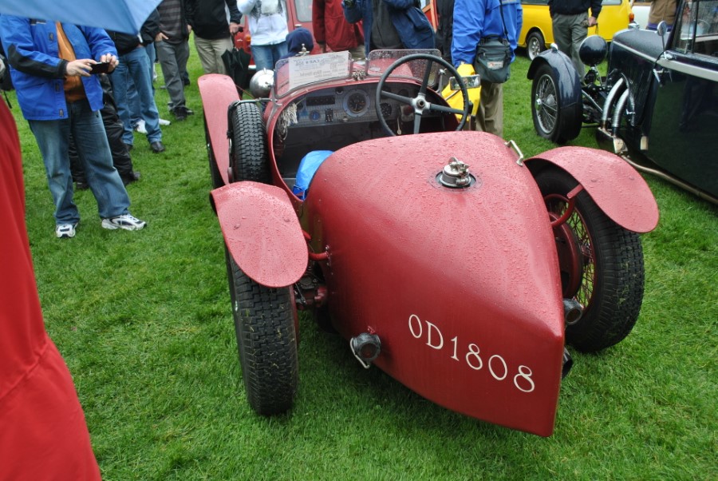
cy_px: 240
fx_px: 659
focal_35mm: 33
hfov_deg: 57.2
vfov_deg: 40.1
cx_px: 359
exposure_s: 1/125
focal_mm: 22
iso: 180
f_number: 5.6
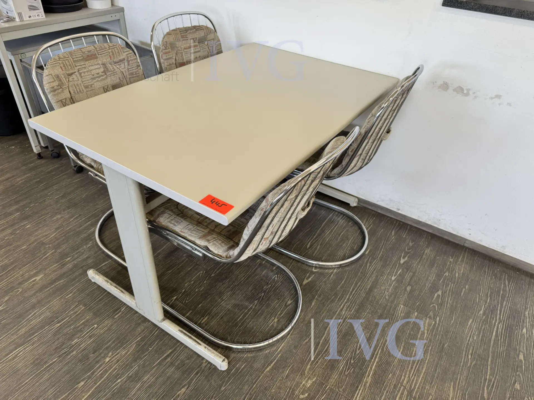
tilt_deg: -36.5
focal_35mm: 24
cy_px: 200
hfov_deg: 71.6
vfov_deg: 56.8
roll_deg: -2.8
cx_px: 267
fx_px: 370
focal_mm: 6.76
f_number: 1.78
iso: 100
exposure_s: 1/100
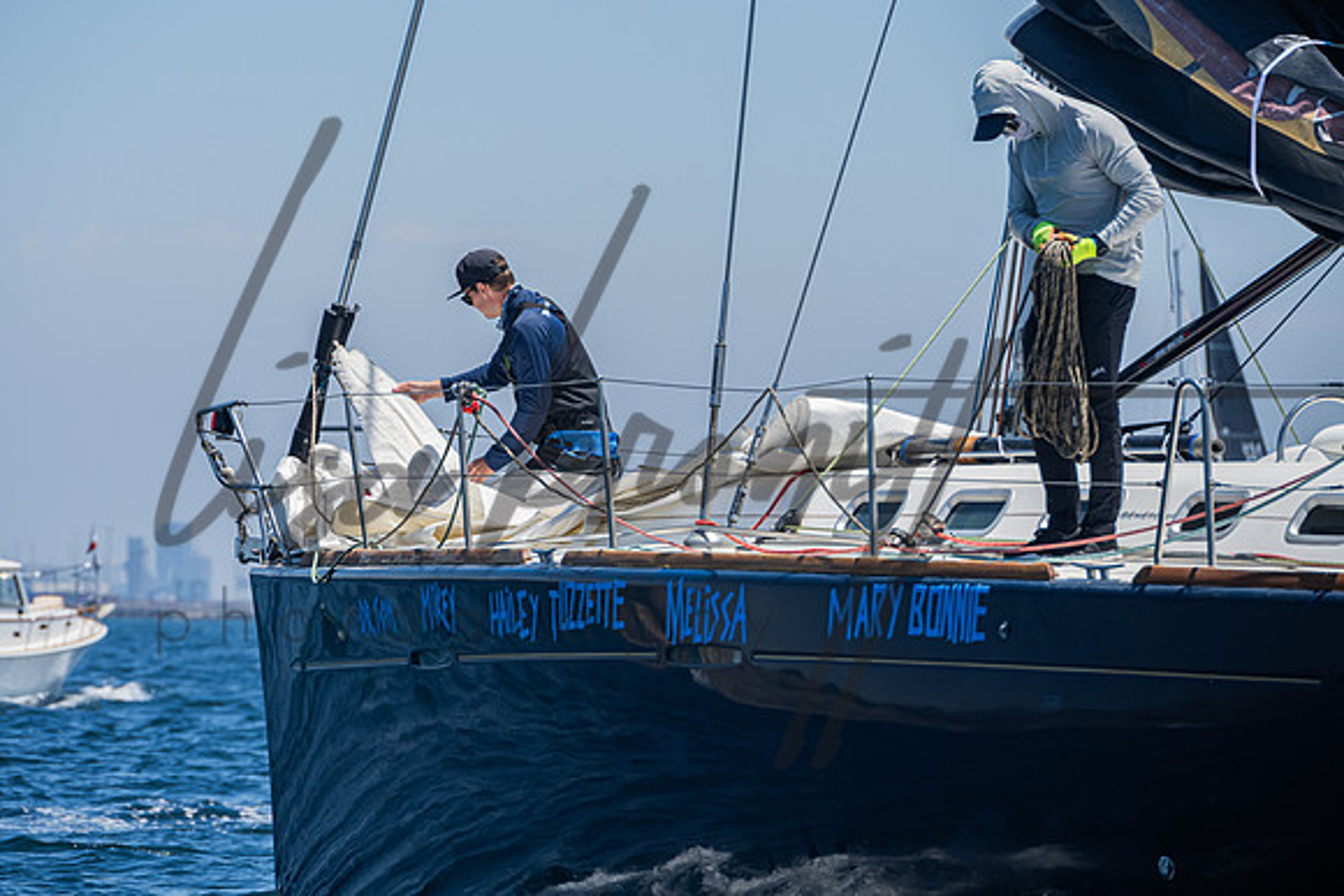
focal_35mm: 284
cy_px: 391
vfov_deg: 4.8
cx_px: 582
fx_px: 10618
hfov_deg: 7.2
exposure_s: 1/1600
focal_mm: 250
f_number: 8
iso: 400
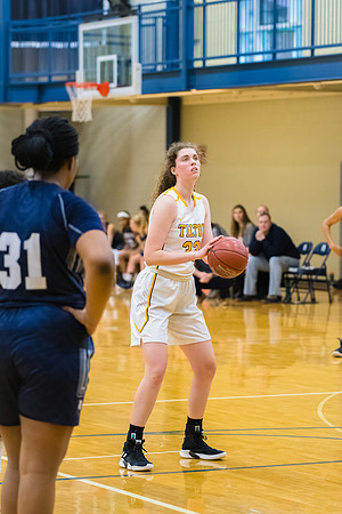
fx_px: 2137
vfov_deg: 13.7
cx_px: 171
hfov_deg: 9.1
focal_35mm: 150
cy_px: 257
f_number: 2.8
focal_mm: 100
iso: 3200
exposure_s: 1/400
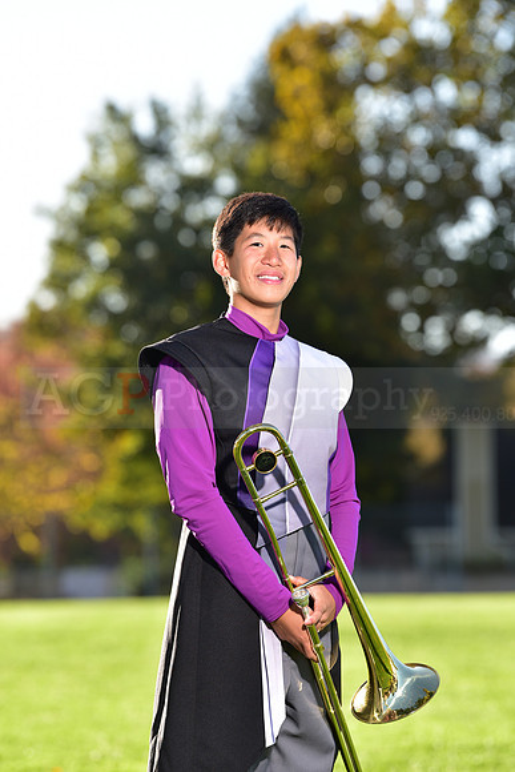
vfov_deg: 10.3
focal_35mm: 200
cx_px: 258
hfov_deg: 6.9
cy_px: 386
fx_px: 4289
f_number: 5
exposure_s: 1/200
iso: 80
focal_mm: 200
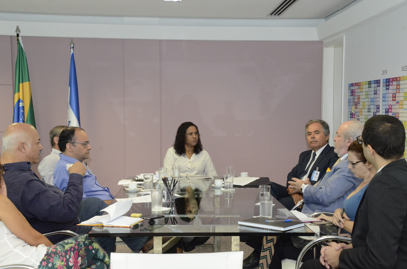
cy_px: 134
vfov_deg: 25.6
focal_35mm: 52
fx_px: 592
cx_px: 204
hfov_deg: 37.9
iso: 3200
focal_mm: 35
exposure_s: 1/100
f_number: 11
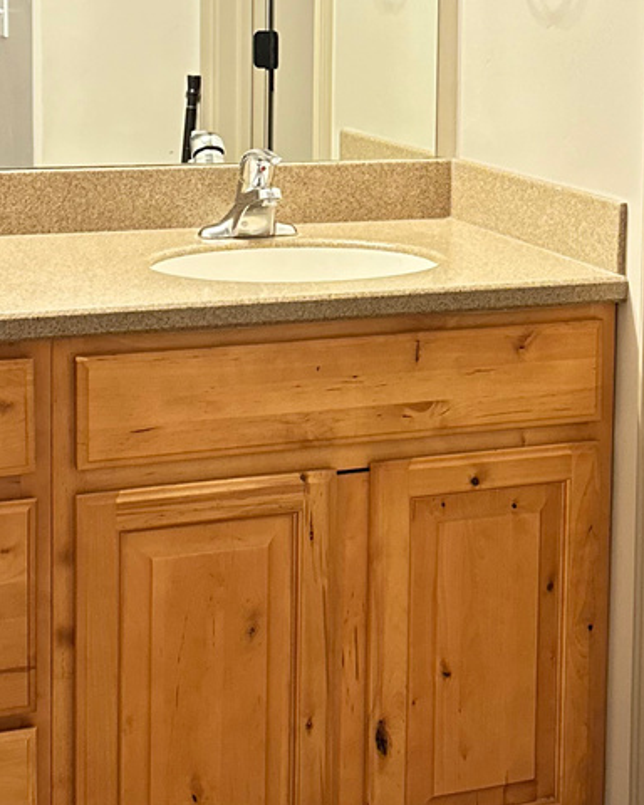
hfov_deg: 20.4
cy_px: 188
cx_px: 399
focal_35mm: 75
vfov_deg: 25.1
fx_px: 1787
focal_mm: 6.86
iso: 800
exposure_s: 1/60
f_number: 1.78
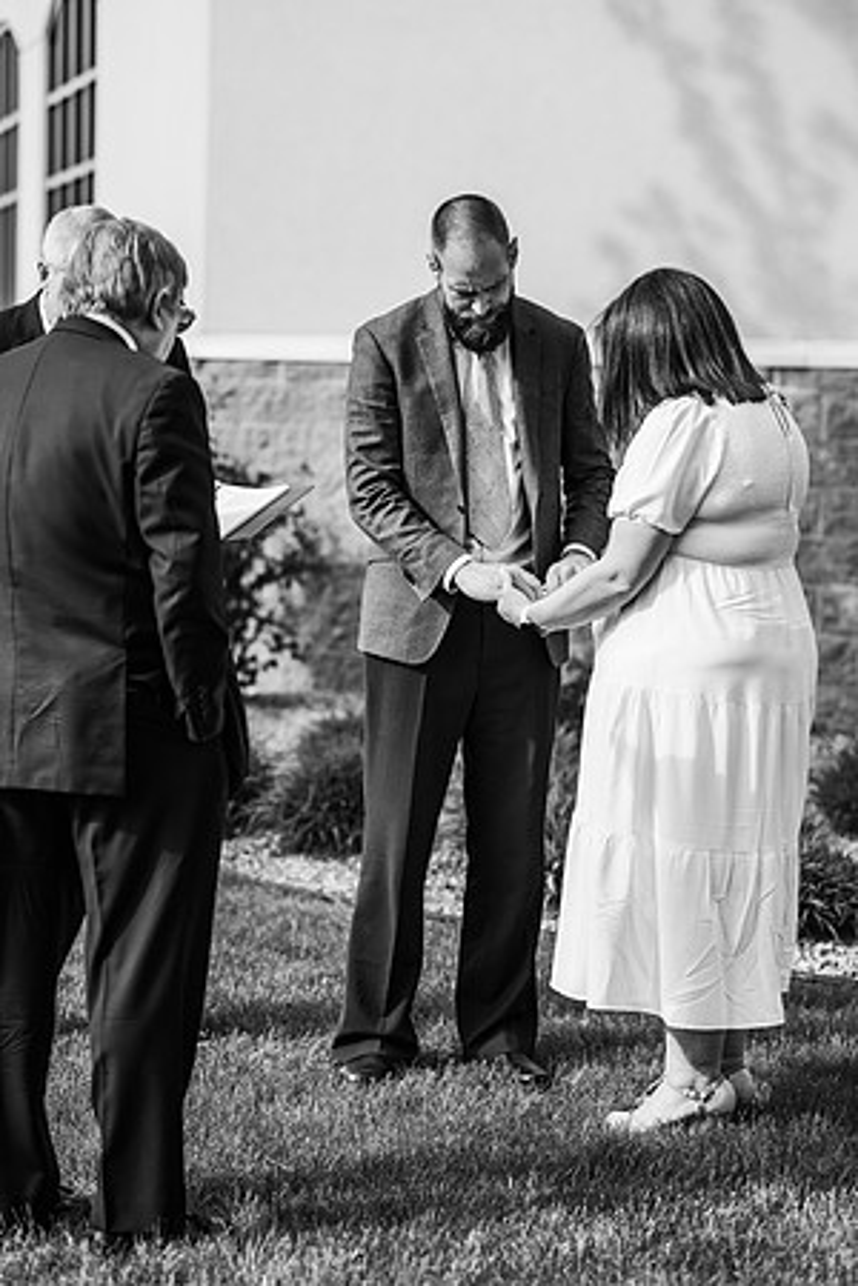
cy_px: 643
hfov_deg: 16.1
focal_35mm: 85
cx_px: 429
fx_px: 3039
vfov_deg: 23.9
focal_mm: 85
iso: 200
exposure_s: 1/2500
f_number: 2.8
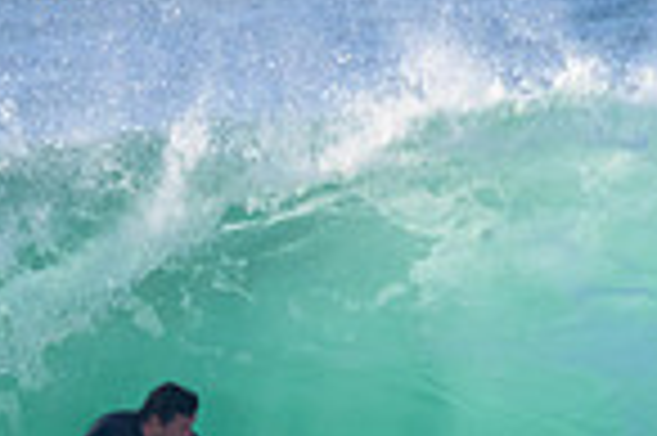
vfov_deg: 0.4
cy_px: 564
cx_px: 405
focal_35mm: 3181
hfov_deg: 0.6
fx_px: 57988
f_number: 11
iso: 1400
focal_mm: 800
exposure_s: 1/1250
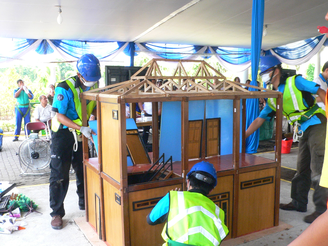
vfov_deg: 39.7
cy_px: 123
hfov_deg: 51.4
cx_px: 164
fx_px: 341
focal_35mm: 36
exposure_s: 1/13
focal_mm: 6
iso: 200
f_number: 8
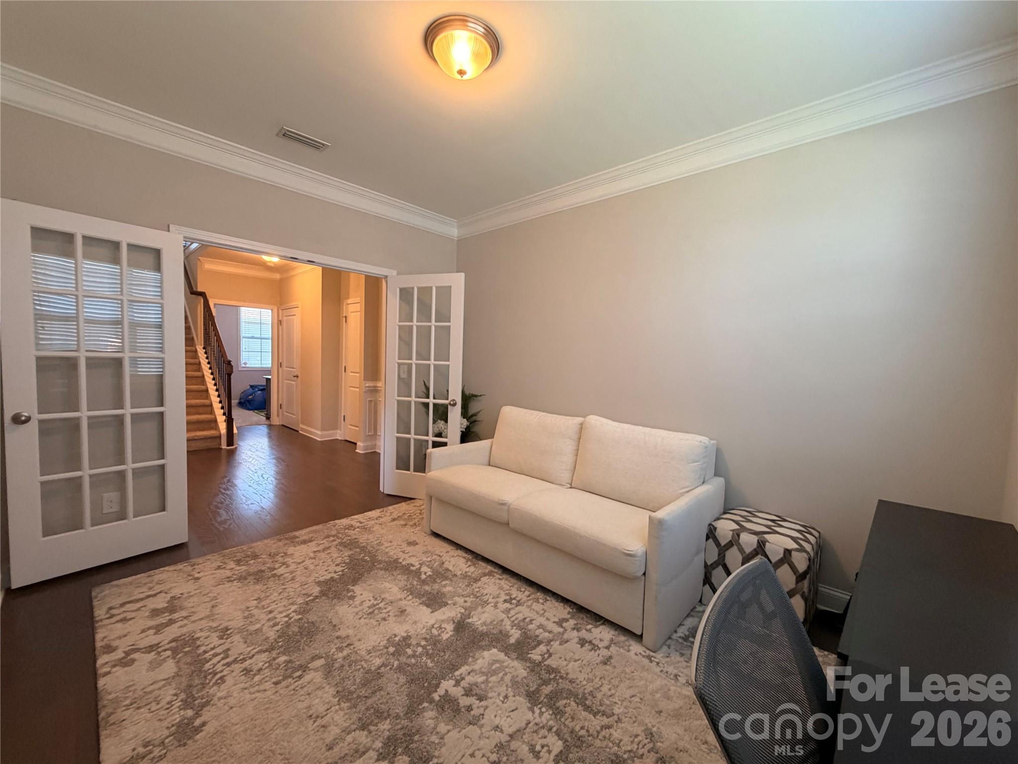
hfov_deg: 102.1
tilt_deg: -3.2
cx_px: 509
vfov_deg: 85.7
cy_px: 382
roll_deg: -1.8
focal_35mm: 14
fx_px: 412
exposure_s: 1/60
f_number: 2.2
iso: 250
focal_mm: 2.22
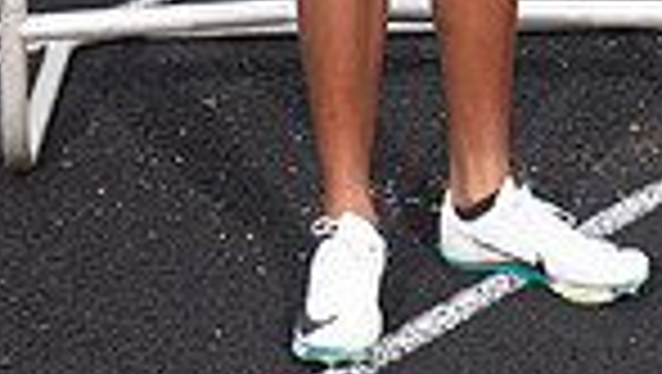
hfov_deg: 12.9
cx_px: 441
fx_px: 2934
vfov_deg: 6.9
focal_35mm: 167
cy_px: -541
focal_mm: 52
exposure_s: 1/400
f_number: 6.3
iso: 250
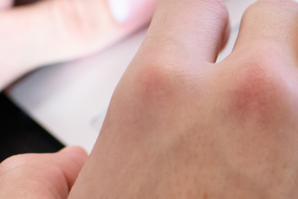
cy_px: 139
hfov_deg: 10.0
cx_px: 466
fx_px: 1639
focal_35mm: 198
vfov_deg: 6.9
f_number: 2.8
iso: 1600
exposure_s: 1/125
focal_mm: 35
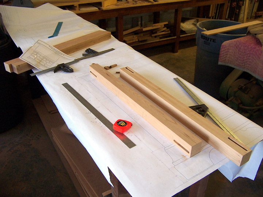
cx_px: 132
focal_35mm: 33
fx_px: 251
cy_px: 98
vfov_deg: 42.9
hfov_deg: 55.4
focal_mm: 5.5
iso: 140
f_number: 3.4
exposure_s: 1/30
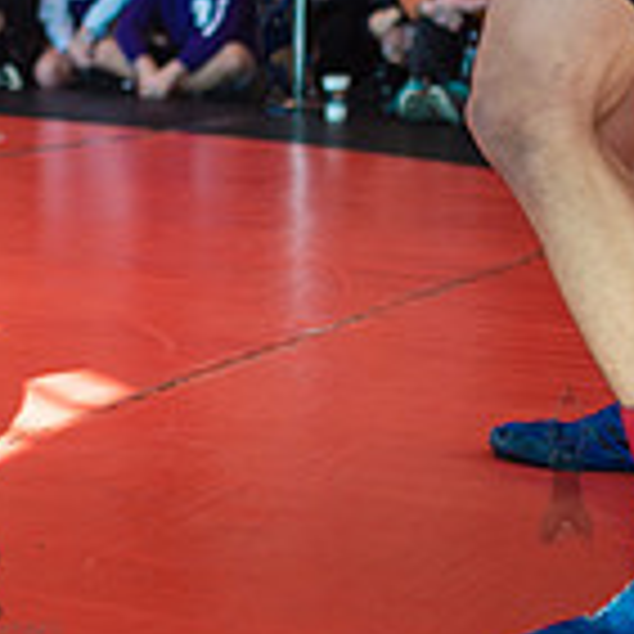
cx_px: -306
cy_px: -191
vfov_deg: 13.8
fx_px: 2528
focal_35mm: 122
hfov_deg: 13.5
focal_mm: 35
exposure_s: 1/400
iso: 400
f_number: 2.8
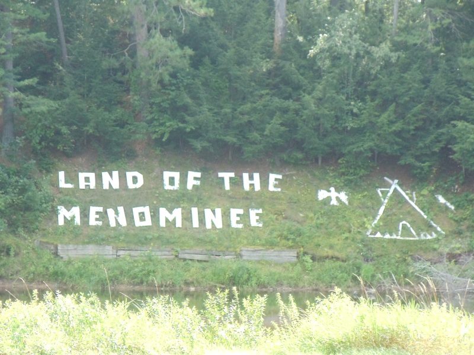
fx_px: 2848
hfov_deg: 9.5
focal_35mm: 208
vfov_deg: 7.1
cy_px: 178
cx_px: 237
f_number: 5.2
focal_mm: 28.34
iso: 400
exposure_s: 1/160
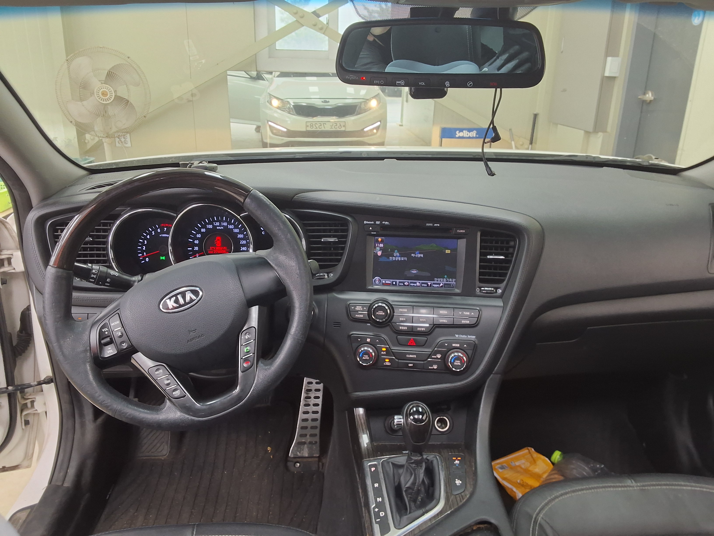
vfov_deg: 49.7
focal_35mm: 28
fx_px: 578
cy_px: 268
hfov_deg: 63.4
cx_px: 357
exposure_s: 1/40
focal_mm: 2.91
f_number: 1.9
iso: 100
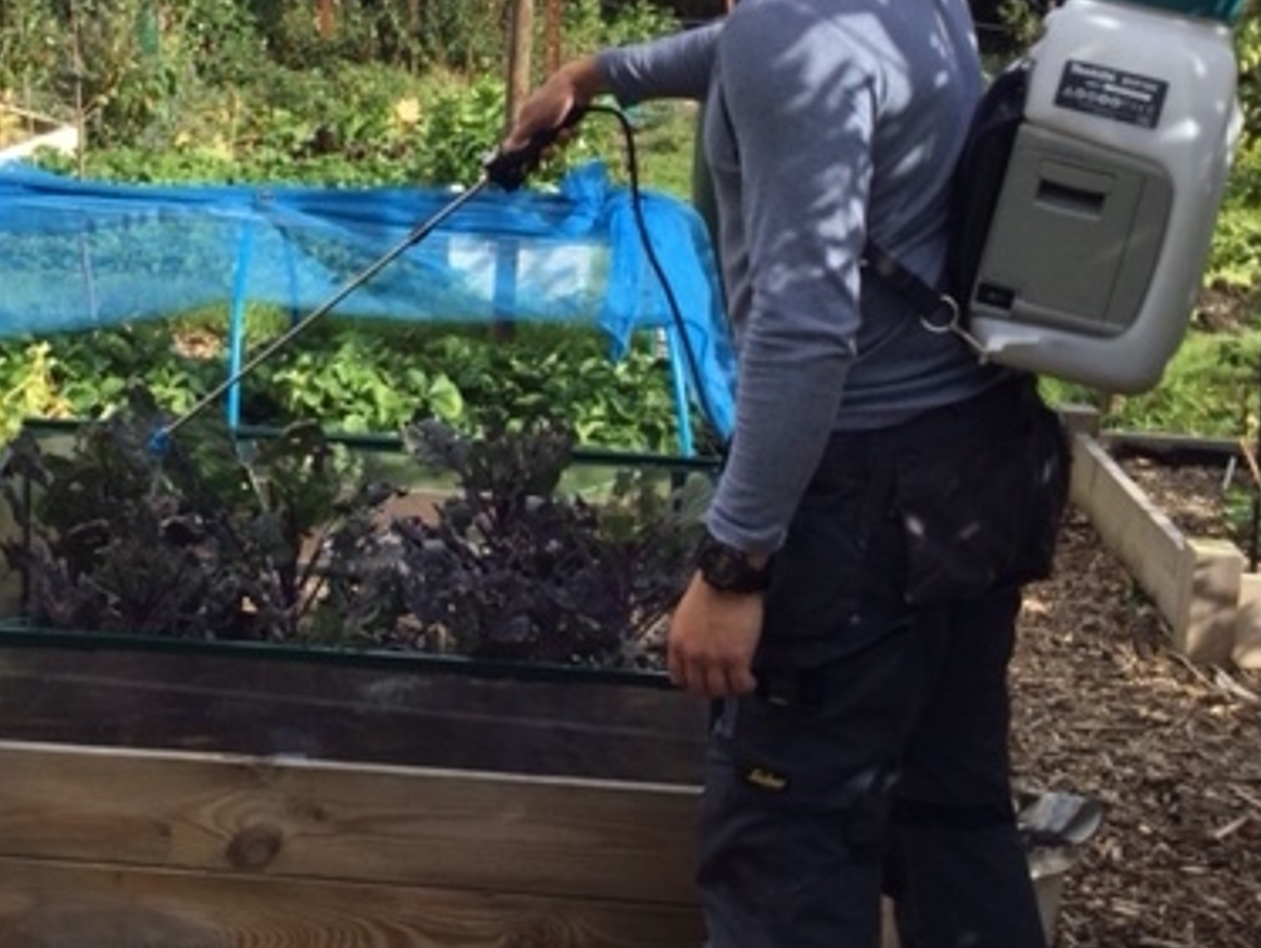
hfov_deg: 35.5
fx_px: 1932
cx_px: 337
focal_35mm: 53
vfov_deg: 27.2
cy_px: 233
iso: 25
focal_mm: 3.3
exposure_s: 1/1006
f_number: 2.4
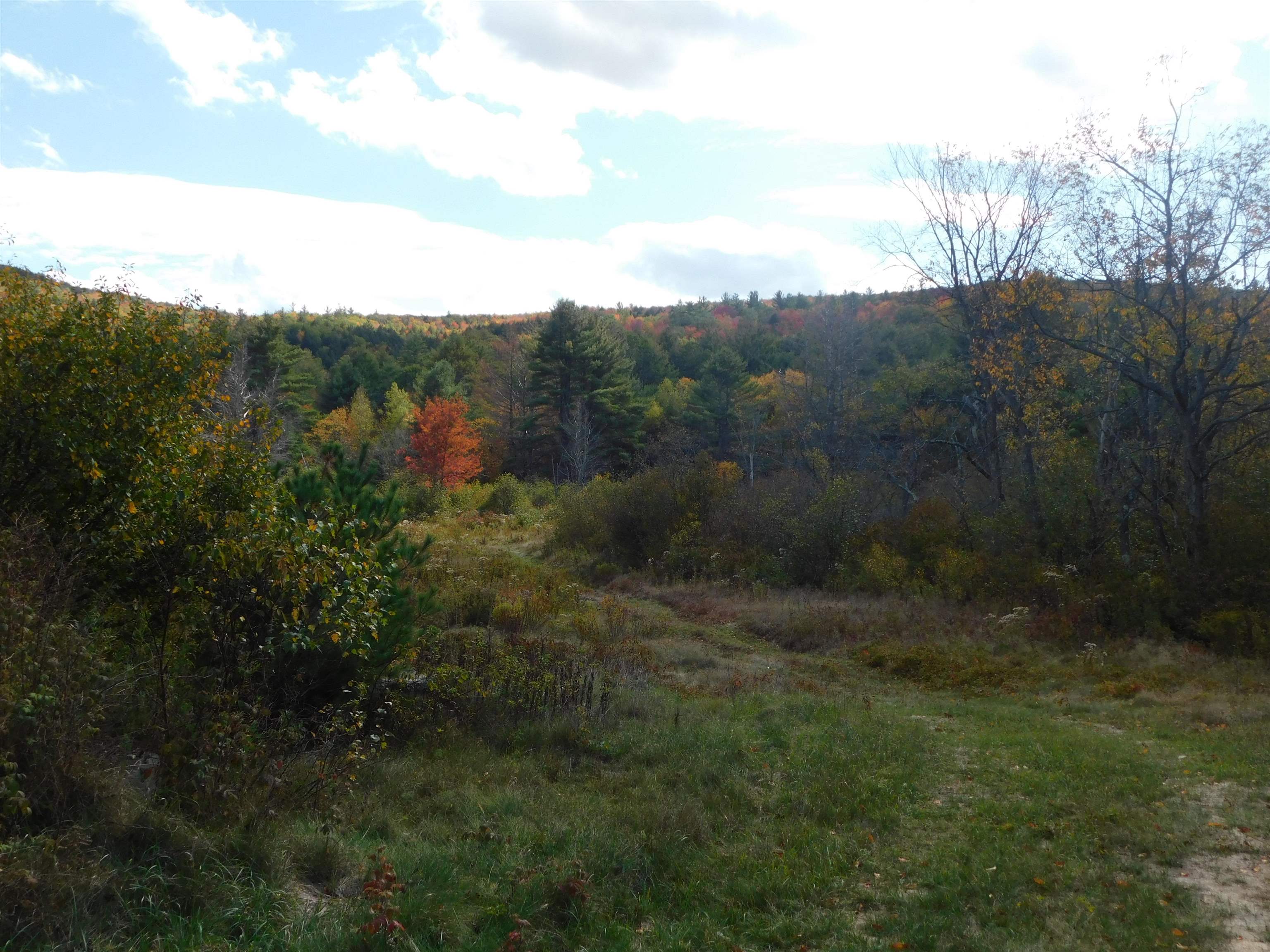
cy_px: 476
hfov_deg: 51.4
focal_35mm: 36
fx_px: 1321
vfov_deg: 39.7
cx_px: 635
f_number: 3.5
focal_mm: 6.3
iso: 125
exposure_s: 1/800
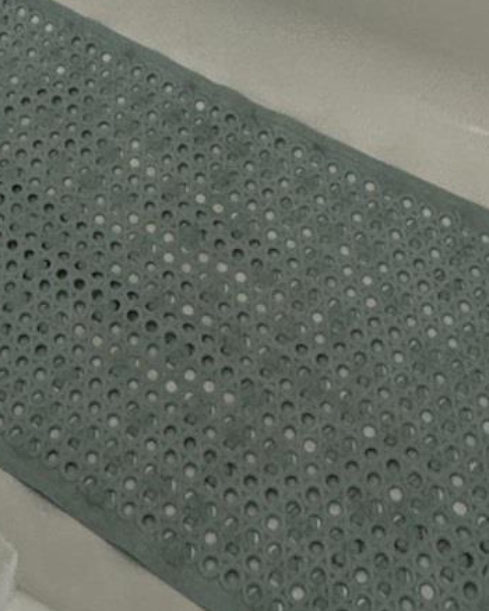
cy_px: -445
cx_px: 205
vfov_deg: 20.2
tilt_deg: -36.0
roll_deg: +2.6
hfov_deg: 21.3
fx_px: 1302
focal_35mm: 72
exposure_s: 1/120
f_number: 2.2
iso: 160
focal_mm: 2.22
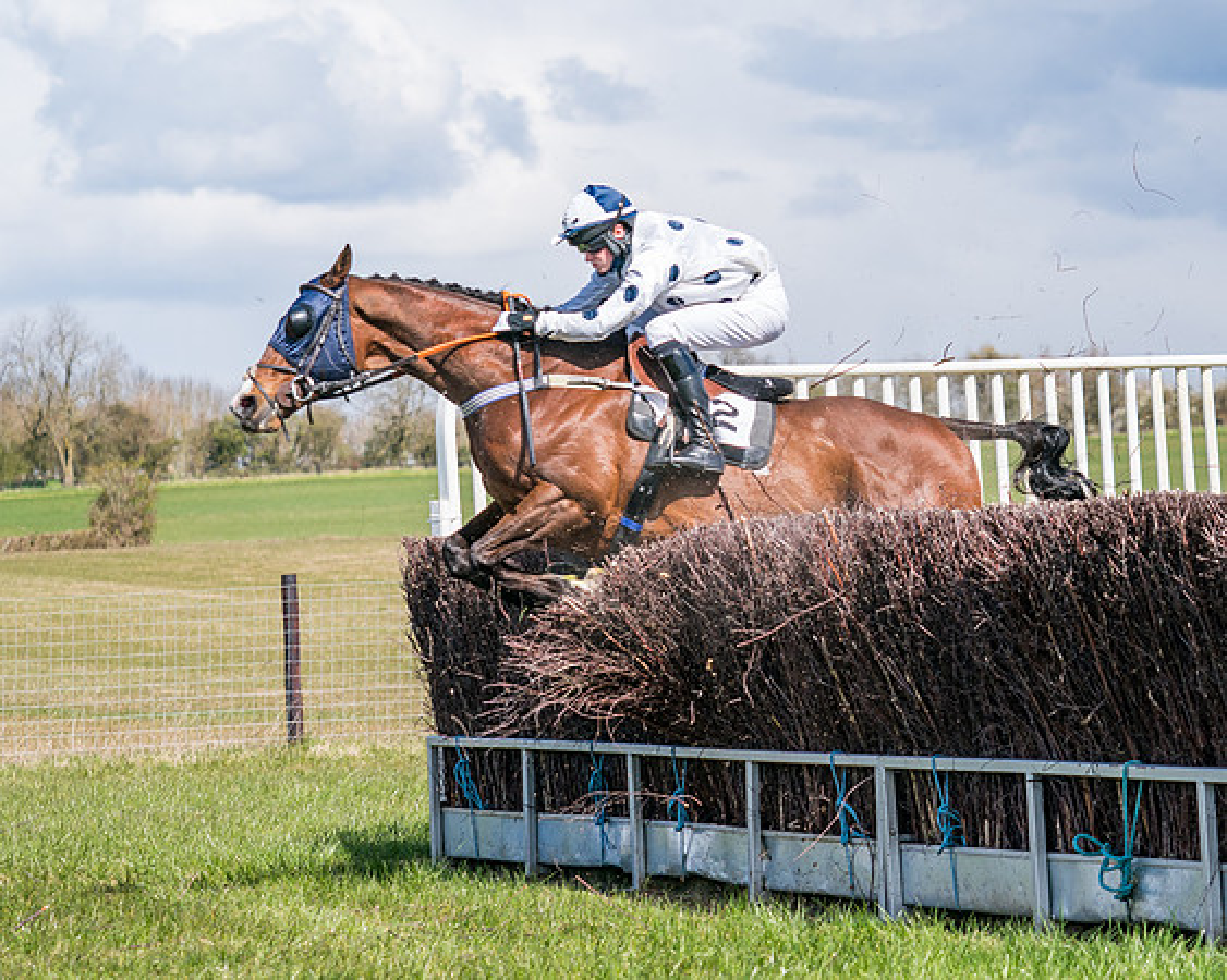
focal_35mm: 144
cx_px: 617
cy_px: 455
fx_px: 5210
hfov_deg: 13.4
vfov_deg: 10.8
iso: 200
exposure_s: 1/1600
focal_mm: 86
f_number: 4
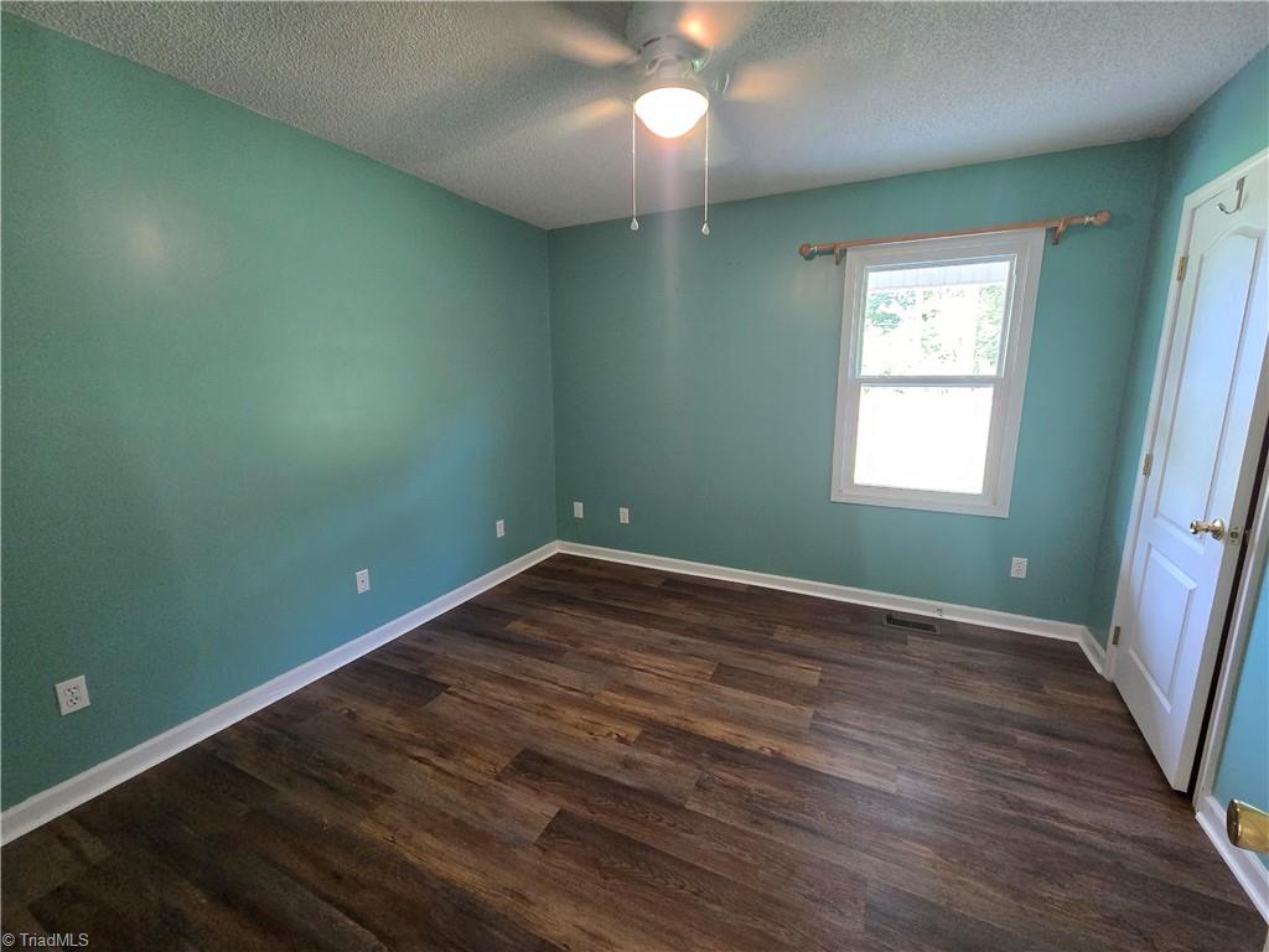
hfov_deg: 106.2
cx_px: 634
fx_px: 477
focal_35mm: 13
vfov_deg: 89.9
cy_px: 476
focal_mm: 2.2
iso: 500
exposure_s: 1/60
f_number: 2.2
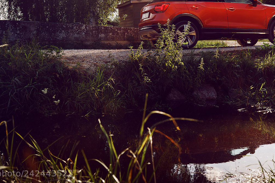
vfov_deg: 24.0
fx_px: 428
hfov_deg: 35.6
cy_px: 49
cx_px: 149
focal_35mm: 56
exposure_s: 1/500
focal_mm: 35
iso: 100
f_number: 6.3
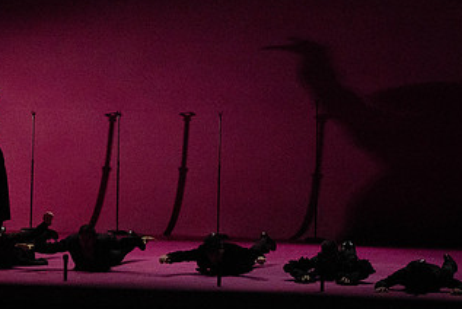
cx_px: 216
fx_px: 3430
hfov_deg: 7.7
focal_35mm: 267
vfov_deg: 5.2
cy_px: 66
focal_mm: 146
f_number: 10
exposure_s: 1/400
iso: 25600
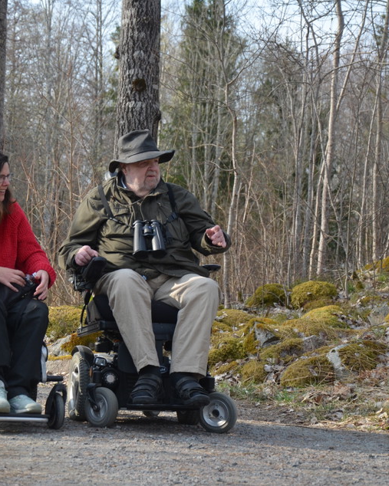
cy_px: 243
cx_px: 71
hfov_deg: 11.6
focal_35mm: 132
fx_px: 1900
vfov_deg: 14.6
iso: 320
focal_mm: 62
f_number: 5.6
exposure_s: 1/500
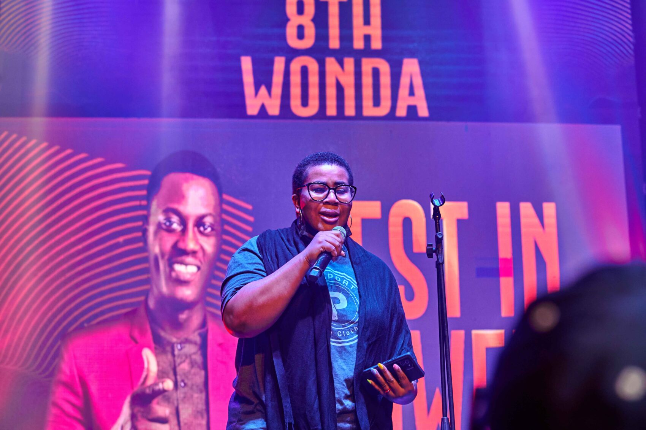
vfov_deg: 19.4
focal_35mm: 70
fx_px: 1255
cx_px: 323
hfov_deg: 28.9
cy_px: 215
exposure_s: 1/200
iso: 1000
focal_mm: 70
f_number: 4.5
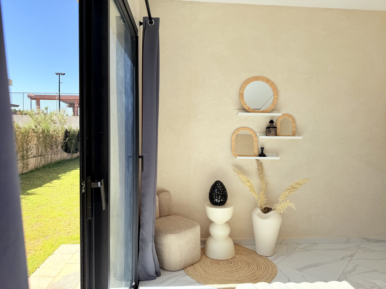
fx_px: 268
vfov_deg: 56.8
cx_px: 193
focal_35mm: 24
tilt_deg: -1.2
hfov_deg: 71.6
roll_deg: -0.5
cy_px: 144
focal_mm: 6.76
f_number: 1.78
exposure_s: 1/1812
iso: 80
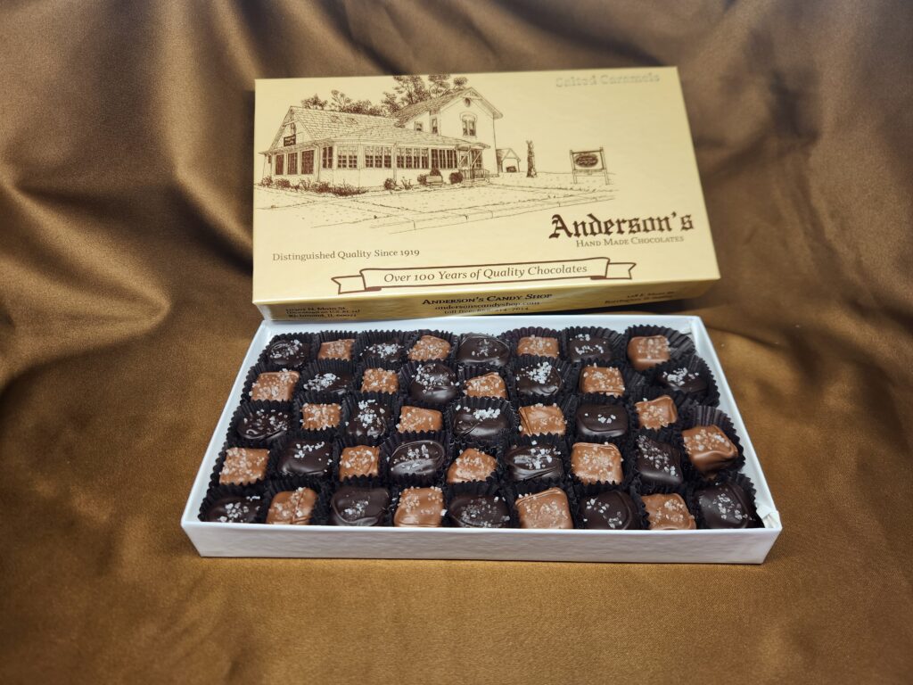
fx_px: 607
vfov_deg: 58.9
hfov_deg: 73.9
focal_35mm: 23
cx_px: 456
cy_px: 342
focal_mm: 5.4
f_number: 1.8
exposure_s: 1/120
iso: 25
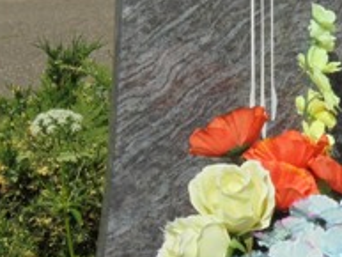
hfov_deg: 6.3
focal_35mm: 312
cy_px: 21
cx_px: 462
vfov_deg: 4.8
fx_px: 3084
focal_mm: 16.9
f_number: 4.7
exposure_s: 1/800
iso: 100
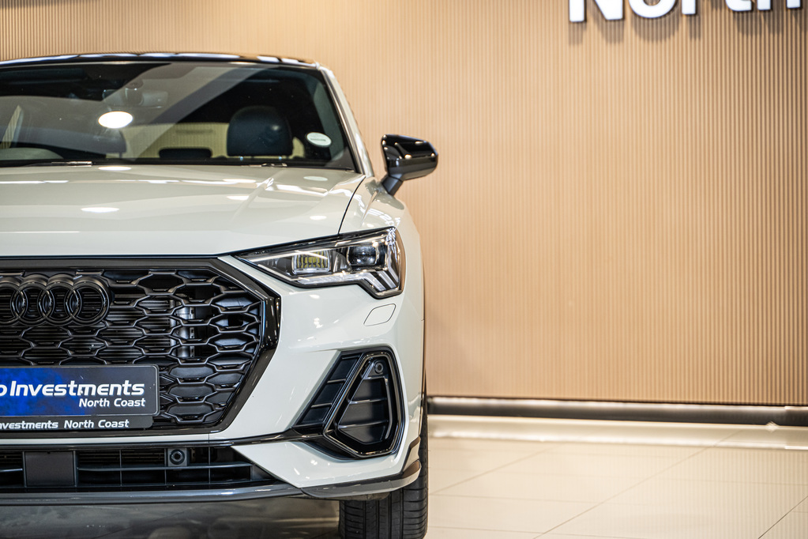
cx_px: 404
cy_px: 270
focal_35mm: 75
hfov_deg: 27.0
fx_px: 1683
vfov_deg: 18.2
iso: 640
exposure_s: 1/160
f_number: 2.8
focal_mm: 75
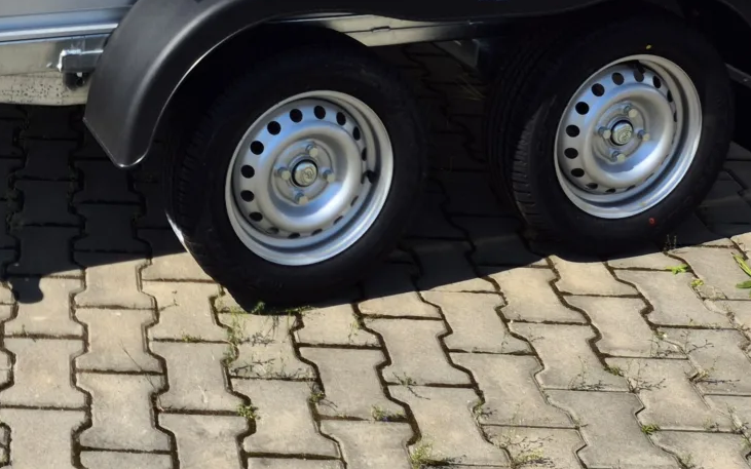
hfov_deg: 29.9
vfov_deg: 18.1
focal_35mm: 64
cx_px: 9
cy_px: -232
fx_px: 1310
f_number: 1.8
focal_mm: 5.4
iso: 25
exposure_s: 1/3280
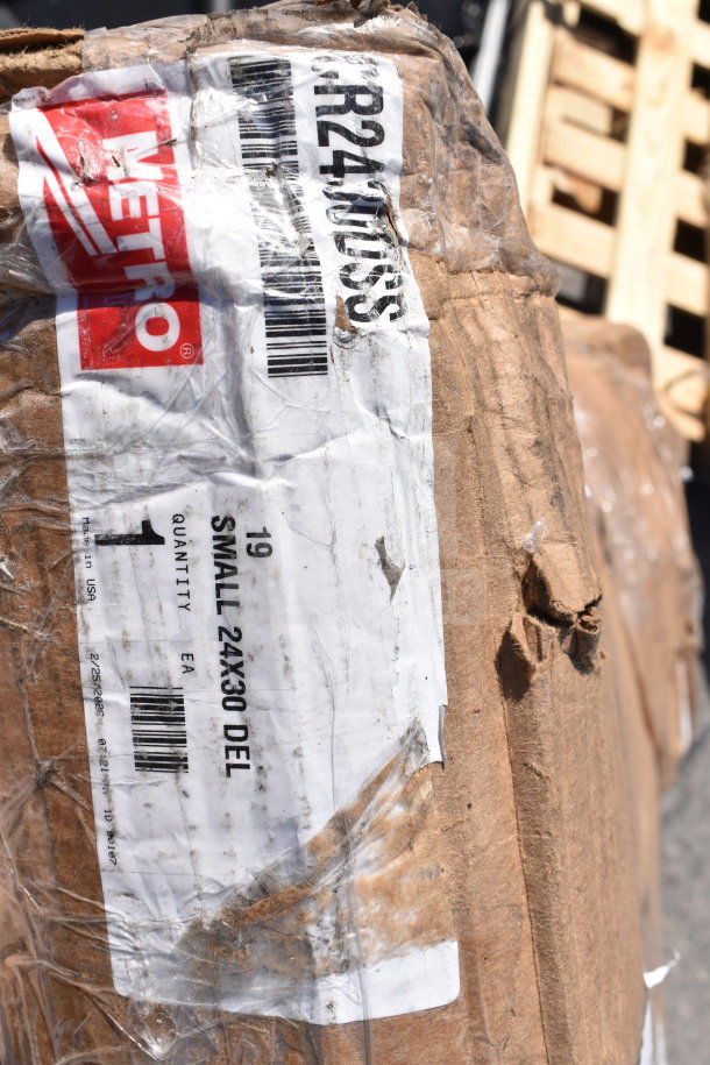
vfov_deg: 46.4
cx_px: 355
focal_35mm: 42
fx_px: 1242
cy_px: 532
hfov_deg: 31.9
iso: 200
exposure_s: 1/400
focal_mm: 28
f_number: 10
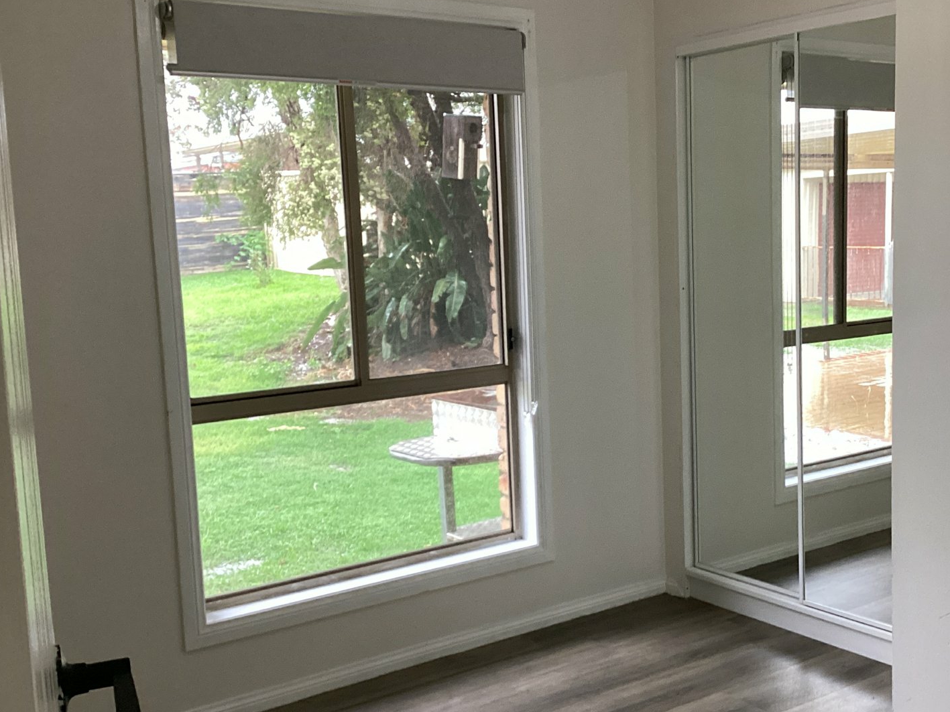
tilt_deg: -8.4
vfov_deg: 34.3
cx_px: 586
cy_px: 380
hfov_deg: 44.5
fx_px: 1153
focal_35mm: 42
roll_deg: +1.3
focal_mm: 3.3
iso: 200
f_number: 2.4
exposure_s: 1/50
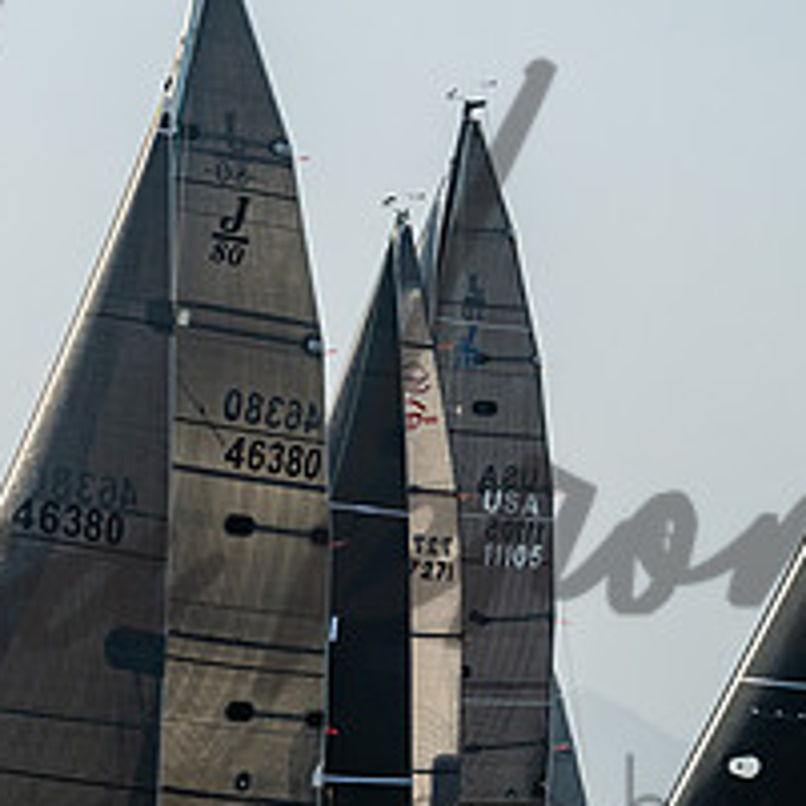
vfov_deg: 6.3
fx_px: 7350
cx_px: 485
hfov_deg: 6.3
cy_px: 602
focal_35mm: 279
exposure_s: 1/800
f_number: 6.3
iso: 320
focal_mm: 96
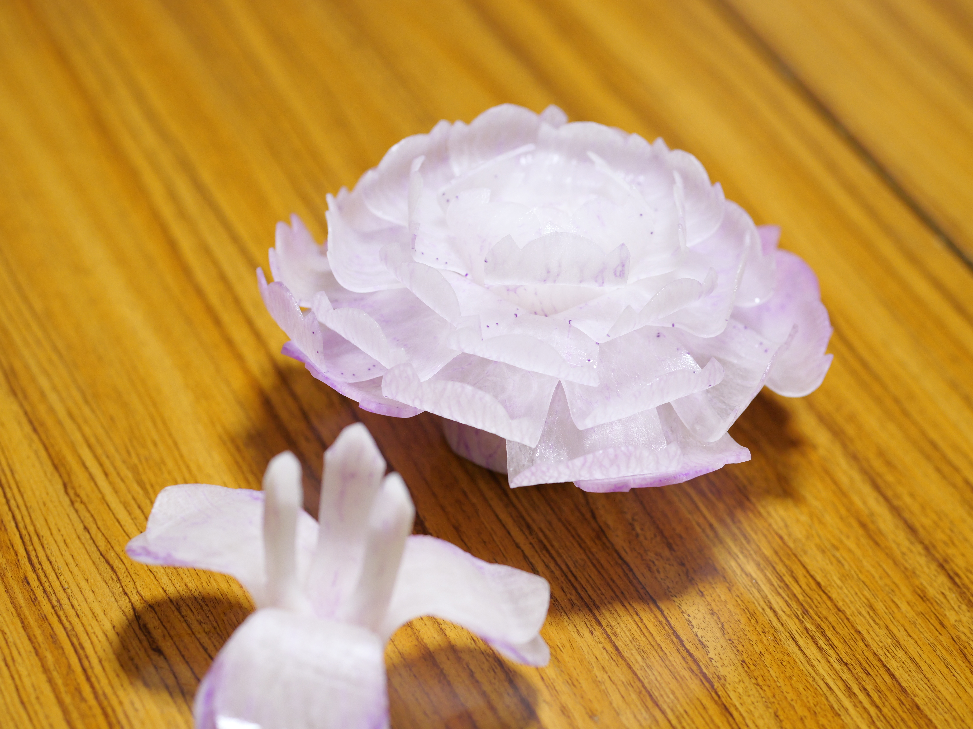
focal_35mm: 112
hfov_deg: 17.6
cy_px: 364
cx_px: 486
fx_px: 3148
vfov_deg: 13.2
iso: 1000
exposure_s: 1/100
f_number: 2.2
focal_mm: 56
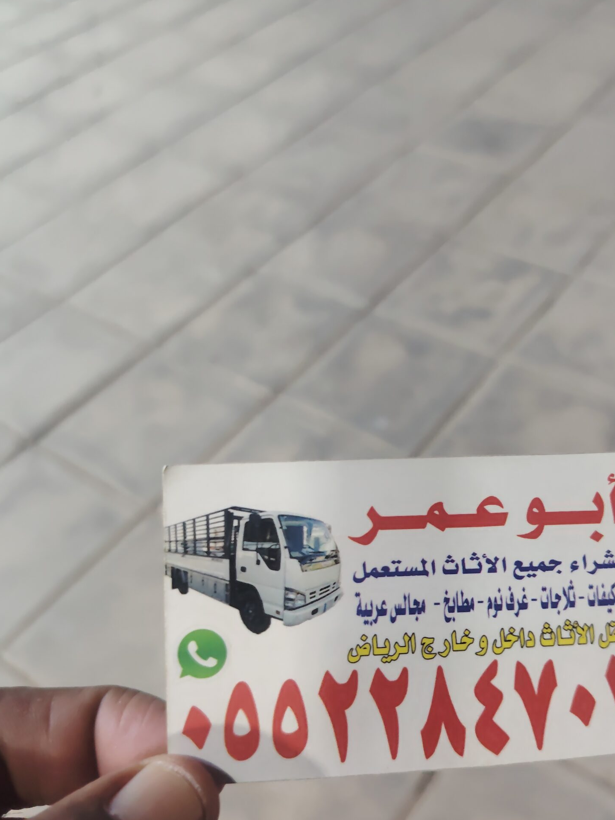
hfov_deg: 43.6
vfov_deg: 56.8
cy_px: 439
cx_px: 408
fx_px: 758
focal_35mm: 32
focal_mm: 5.25
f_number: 1.75
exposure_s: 1/100
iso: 4169
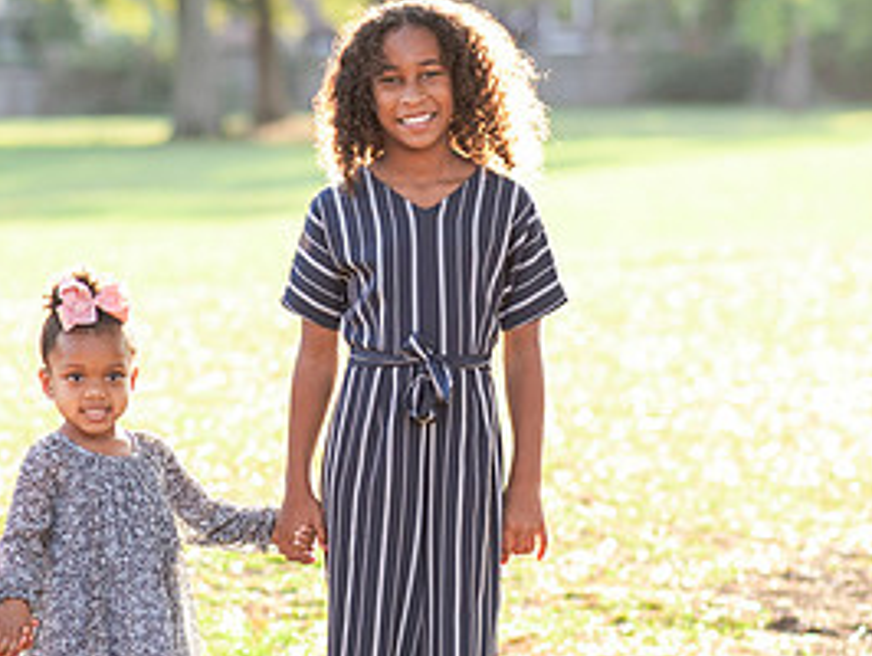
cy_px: 408
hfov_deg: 10.2
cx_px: 98
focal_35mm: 192
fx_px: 4841
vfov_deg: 7.7
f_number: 2.5
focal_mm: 85
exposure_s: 1/500
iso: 320
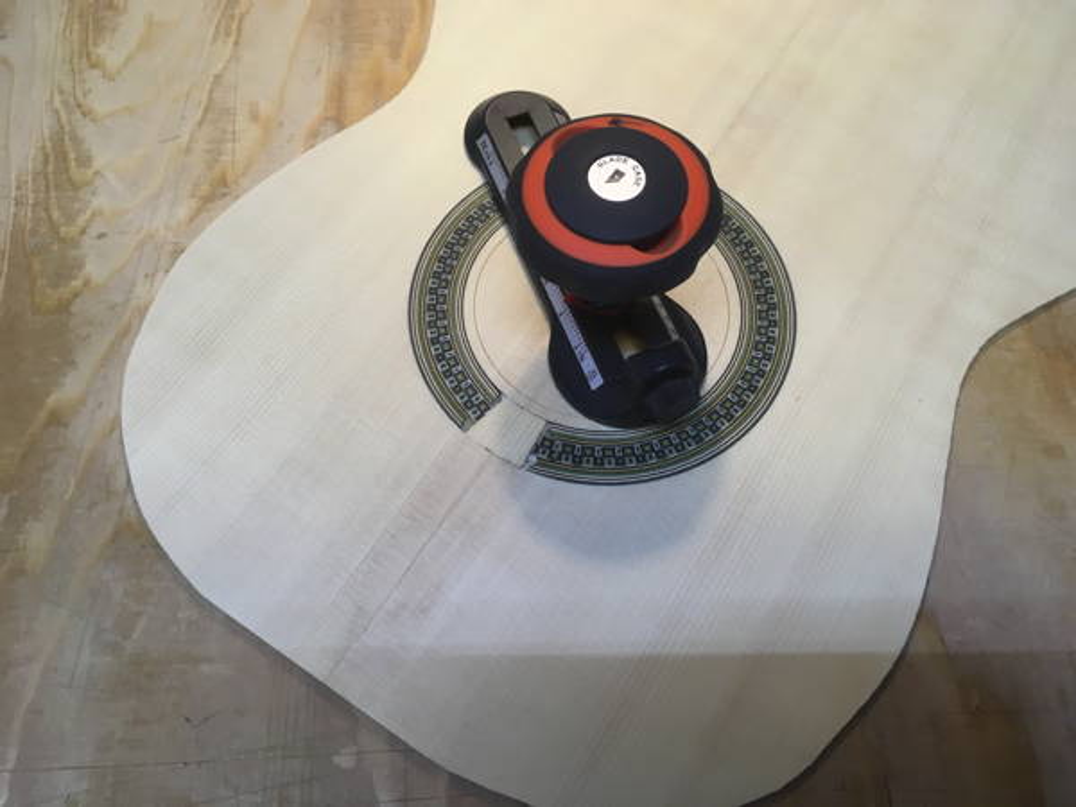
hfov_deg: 61.7
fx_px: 901
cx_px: 538
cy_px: 404
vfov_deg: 48.2
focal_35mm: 29
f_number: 2.2
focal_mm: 4.15
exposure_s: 1/33
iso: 40
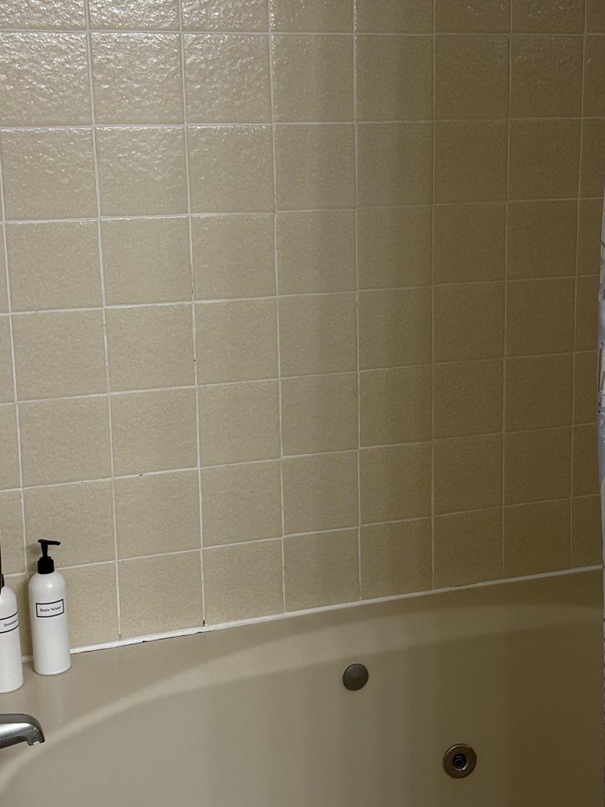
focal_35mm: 56
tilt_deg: -11.9
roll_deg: +0.4
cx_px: 409
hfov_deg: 25.9
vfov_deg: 34.3
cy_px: 359
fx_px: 1306
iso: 100
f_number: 1.6
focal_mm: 5.96
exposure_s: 1/120
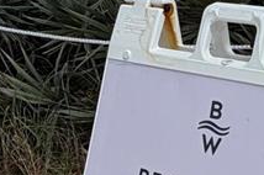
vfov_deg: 12.3
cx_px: 160
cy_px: -18
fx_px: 798
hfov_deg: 18.8
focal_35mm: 109
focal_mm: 2.22
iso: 32
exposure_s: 1/770
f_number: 2.2
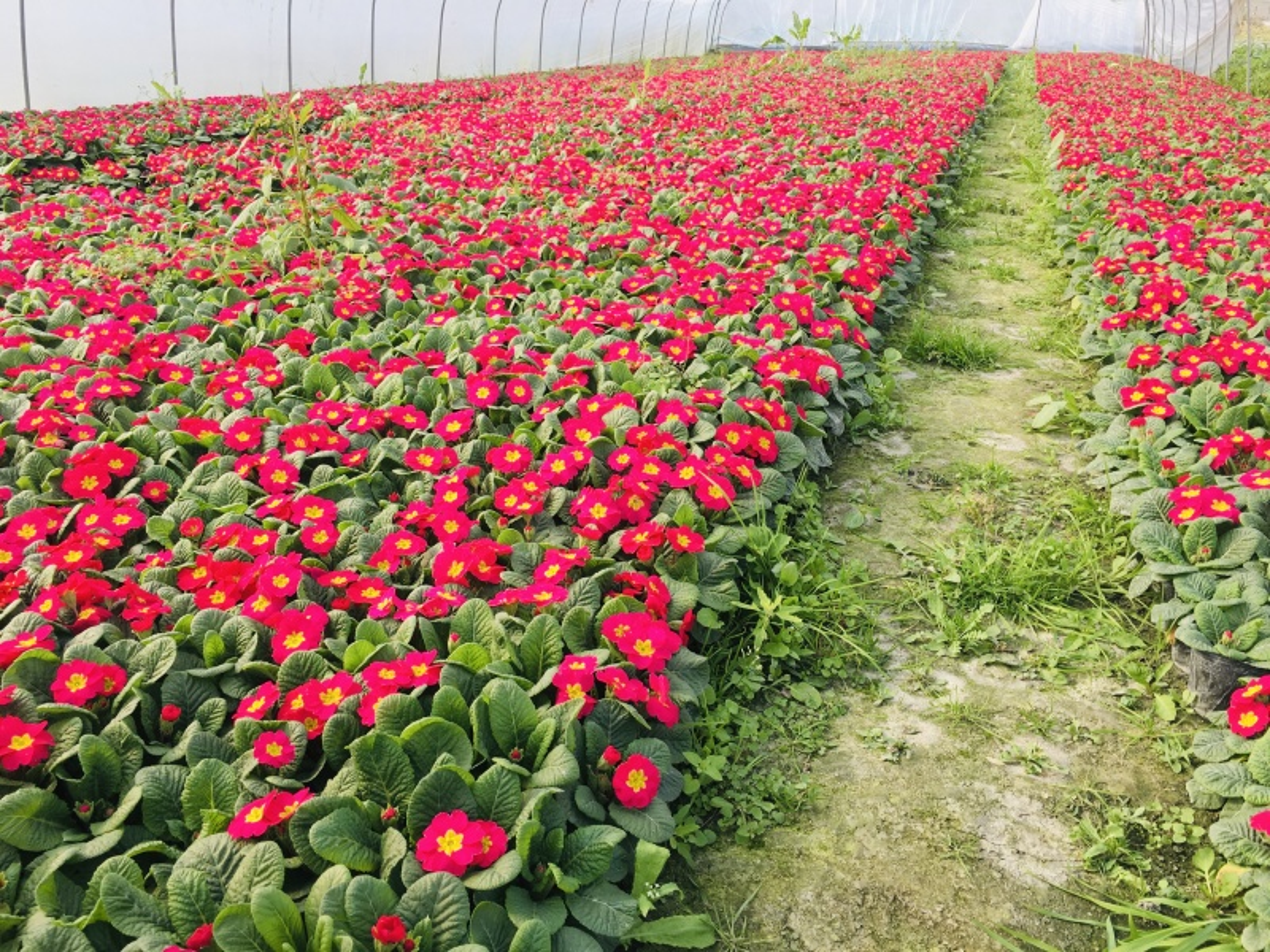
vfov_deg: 48.2
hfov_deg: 61.7
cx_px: 635
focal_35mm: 29
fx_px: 1064
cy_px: 476
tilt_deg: -23.5
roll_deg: +0.7
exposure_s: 1/246
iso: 25
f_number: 2.2
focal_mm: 4.15
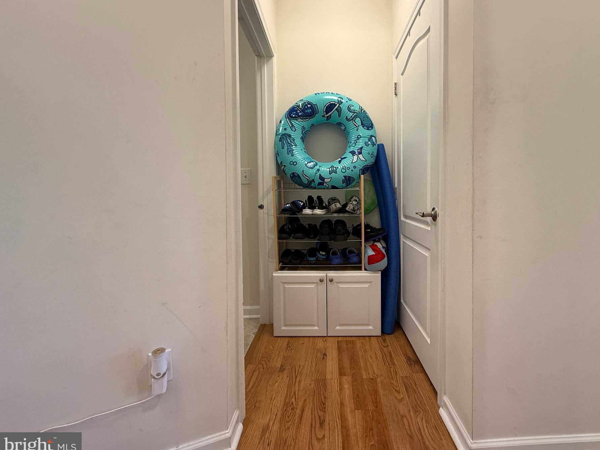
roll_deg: +0.5
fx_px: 277
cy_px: 203
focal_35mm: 16
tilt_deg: -1.7
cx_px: 341
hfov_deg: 93.9
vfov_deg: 77.9
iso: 250
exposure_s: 1/60
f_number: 2.2
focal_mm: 2.22
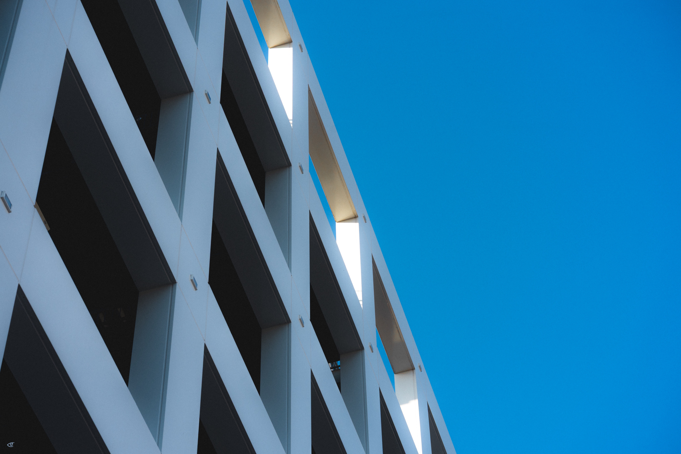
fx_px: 1702
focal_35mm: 90
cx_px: 340
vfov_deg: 15.2
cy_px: 227
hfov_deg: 22.6
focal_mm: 90
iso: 100
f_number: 8
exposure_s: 1/250
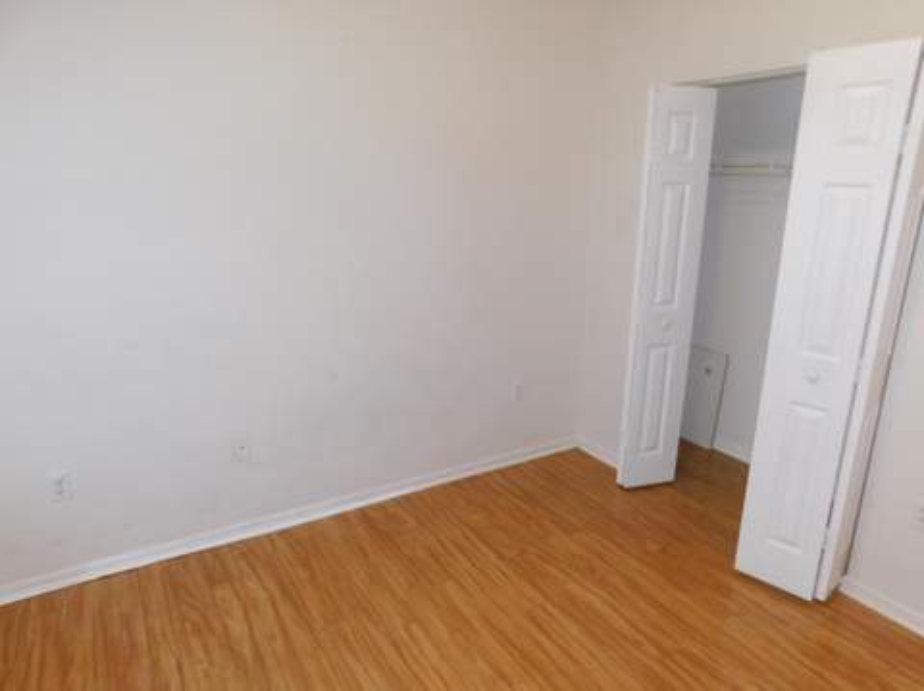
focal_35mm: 23
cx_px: 462
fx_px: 613
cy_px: 346
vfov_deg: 58.8
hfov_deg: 74.0
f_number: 3
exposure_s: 1/30
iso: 200
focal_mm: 4
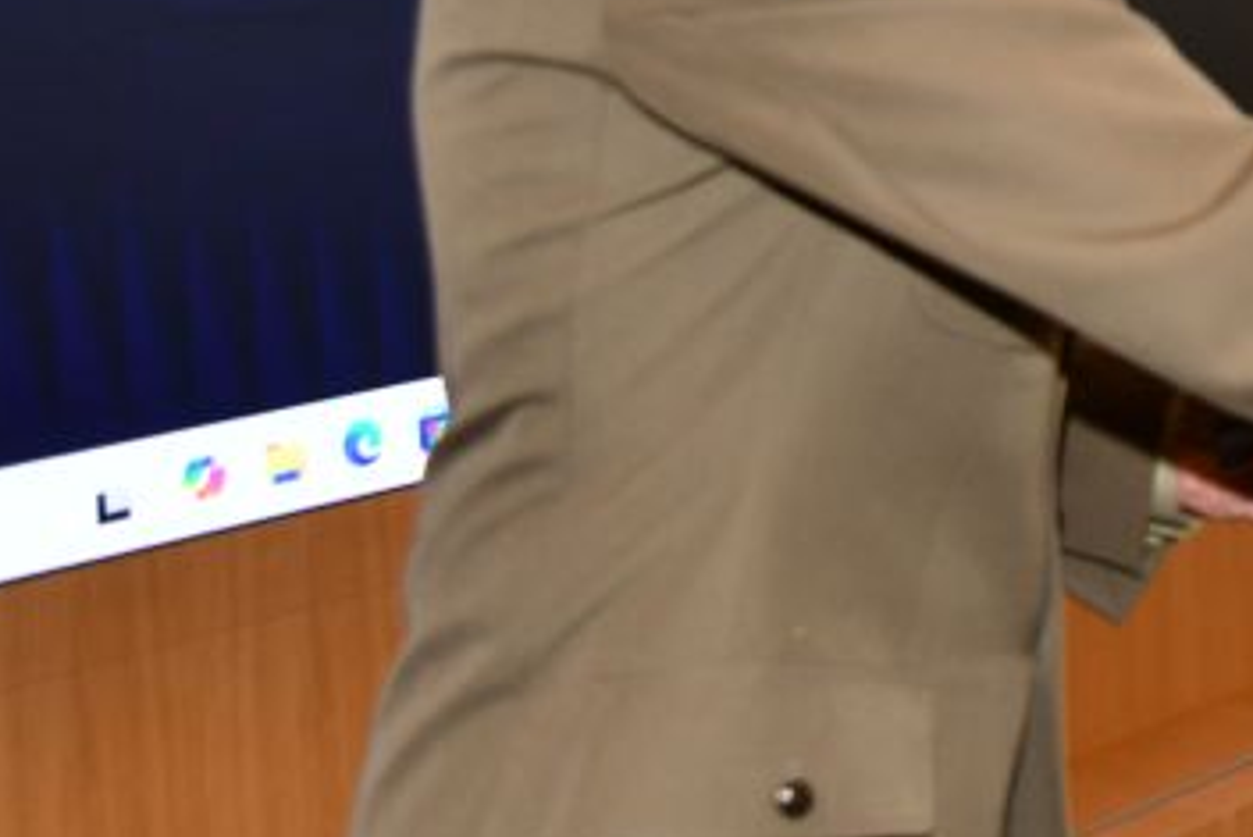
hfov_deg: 19.2
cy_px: -85
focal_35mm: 95
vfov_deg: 14.1
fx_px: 3308
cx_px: 1791
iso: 360
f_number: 4
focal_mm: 31
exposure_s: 1/60
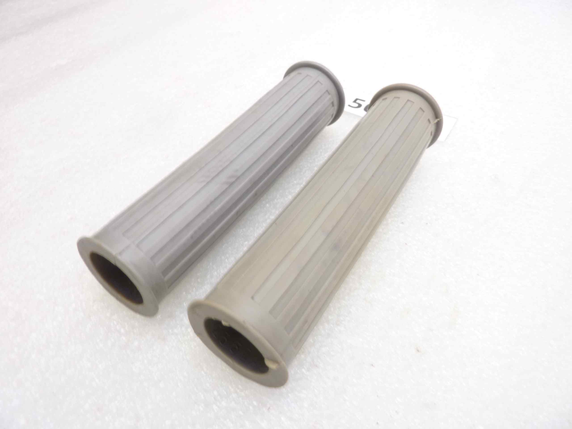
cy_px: 214
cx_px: 286
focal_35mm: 25
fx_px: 413
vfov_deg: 54.9
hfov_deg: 69.4
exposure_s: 1/10
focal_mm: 4.1
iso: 80
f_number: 3.3
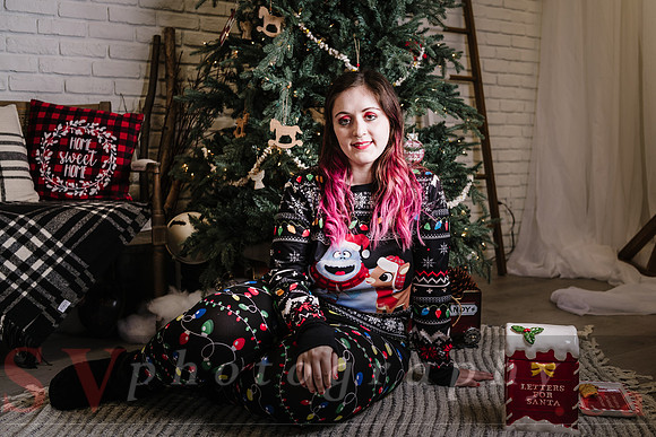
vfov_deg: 36.0
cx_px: 354
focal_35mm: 37
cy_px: 218
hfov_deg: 51.9
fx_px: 674
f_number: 2.8
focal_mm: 34
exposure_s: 1/60
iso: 64
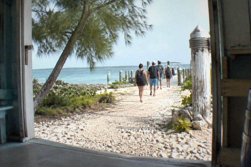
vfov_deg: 19.4
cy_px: 84
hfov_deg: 28.9
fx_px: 488
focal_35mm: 70
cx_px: 126
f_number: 6.3
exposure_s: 1/800
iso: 500
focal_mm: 70
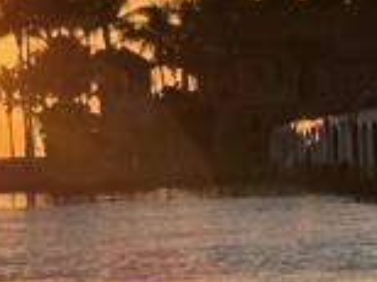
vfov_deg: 4.7
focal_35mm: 312
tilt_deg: -2.3
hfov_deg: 6.3
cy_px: 208
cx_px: -22
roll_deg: +2.4
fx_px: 3393
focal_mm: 6.86
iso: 64
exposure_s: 1/5000
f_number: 1.78
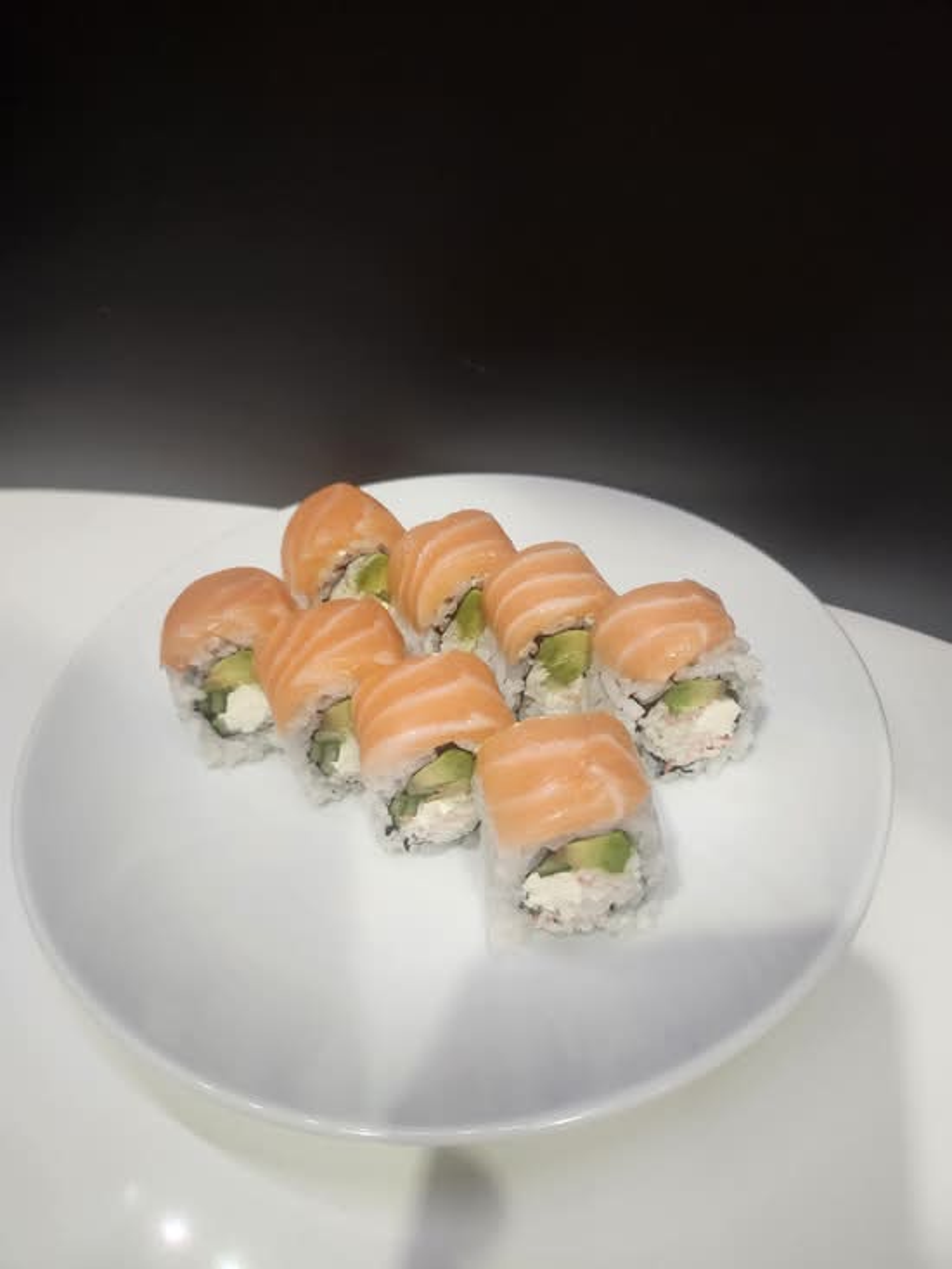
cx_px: 476
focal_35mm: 23
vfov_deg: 73.9
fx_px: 843
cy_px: 634
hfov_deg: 58.9
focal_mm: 5.54
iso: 640
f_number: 1.8
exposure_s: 1/100
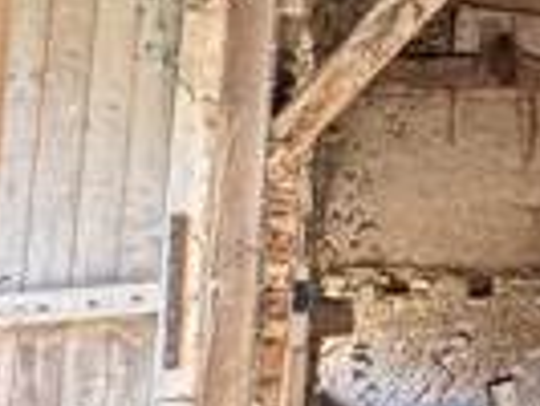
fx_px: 1312
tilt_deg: +11.3
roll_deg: +5.0
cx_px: 1165
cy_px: 24
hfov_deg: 16.1
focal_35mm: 84
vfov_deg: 17.3
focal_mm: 2.22
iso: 320
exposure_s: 1/73
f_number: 2.2
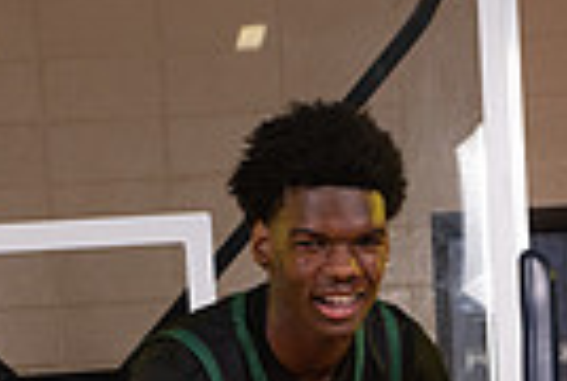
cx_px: 271
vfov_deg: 8.3
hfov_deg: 13.3
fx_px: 2431
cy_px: 876
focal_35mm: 154
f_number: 7.1
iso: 320
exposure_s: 1/320
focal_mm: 46
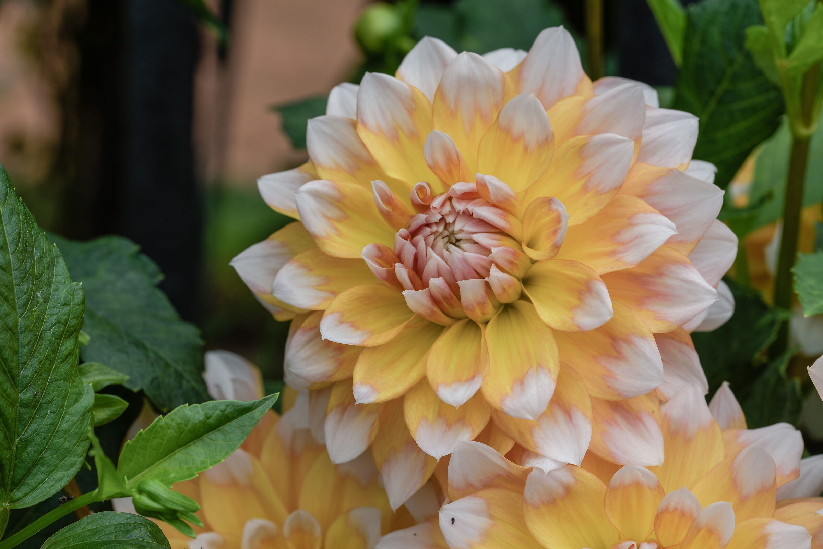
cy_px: 274
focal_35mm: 105
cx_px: 412
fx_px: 2401
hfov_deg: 19.4
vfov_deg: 13.1
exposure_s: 1/80
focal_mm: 105
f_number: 13
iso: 100
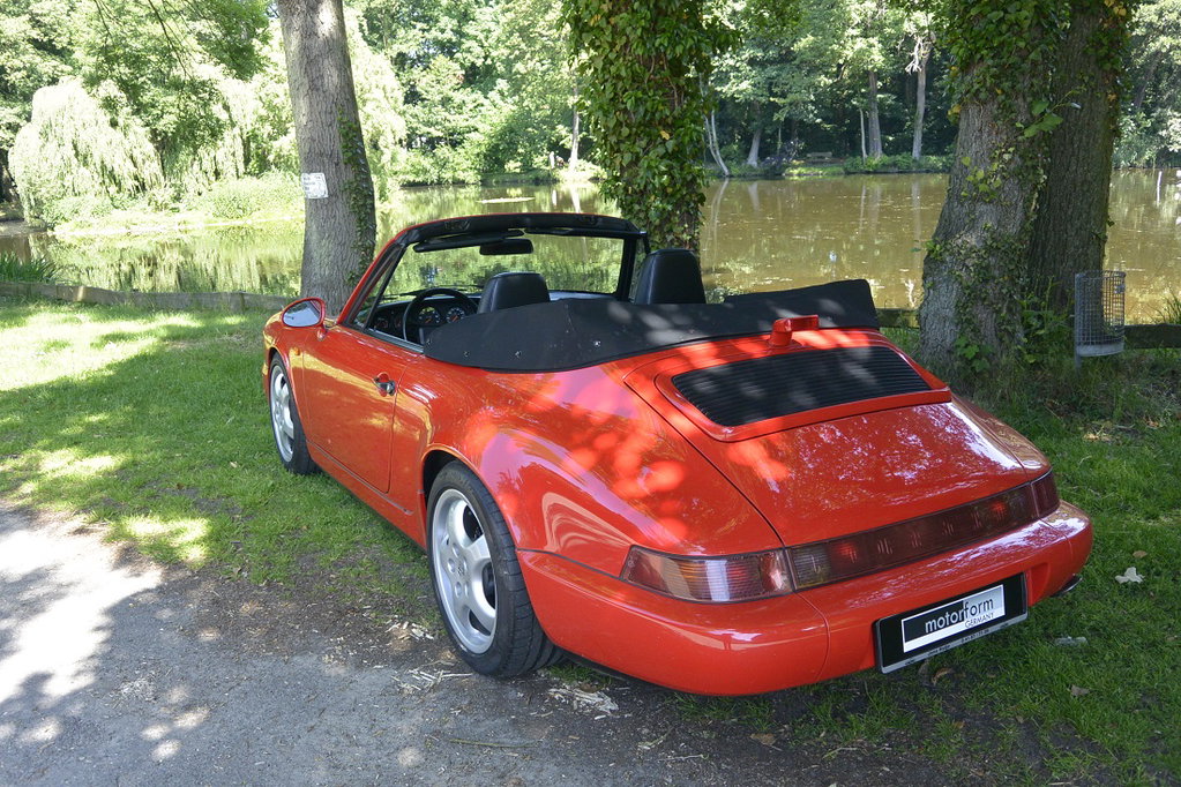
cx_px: 590
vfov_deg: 45.0
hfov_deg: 63.7
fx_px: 951
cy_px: 394
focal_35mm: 29
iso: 200
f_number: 3.5
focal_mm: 11
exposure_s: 1/200
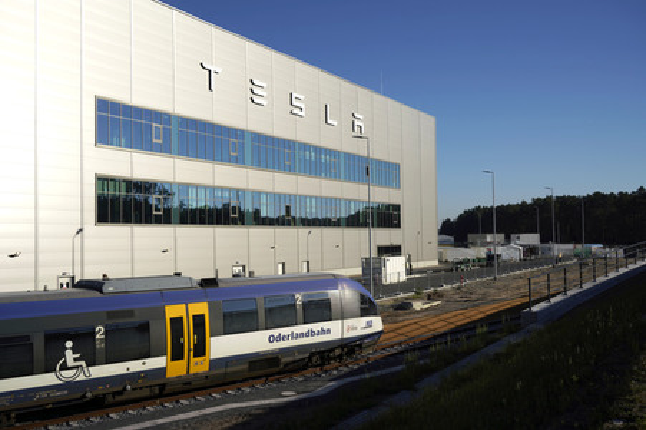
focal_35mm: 36
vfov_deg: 36.8
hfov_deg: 53.2
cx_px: 323
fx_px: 646
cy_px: 215
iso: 100
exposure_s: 1/640
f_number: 8
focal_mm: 36
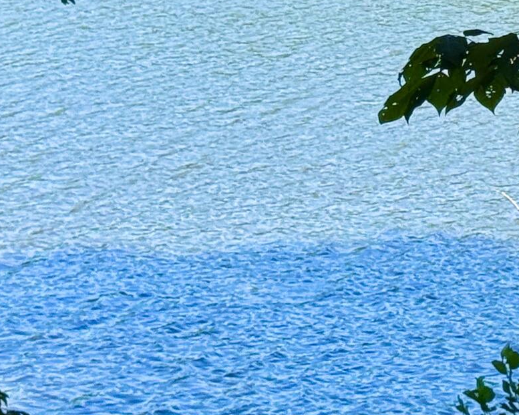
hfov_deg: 10.5
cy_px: -111
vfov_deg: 8.4
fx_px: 2779
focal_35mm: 181
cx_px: 611
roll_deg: -0.8
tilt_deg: -2.9
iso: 64
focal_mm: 6.76
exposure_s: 1/1427
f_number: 1.78
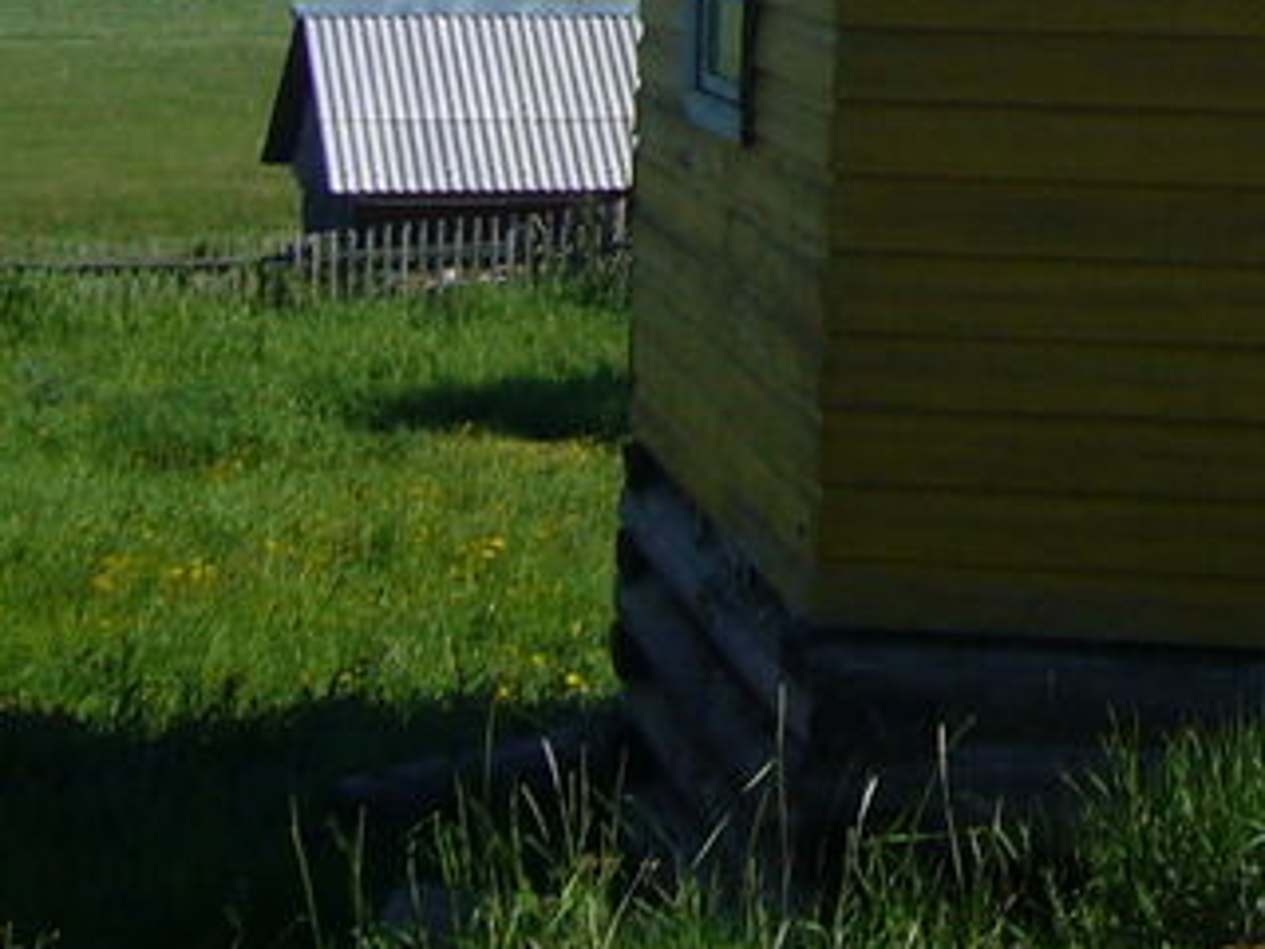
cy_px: -514
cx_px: 1692
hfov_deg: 15.8
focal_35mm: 118
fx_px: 4312
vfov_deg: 11.9
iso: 80
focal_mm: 5.8
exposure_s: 1/400
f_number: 5.6
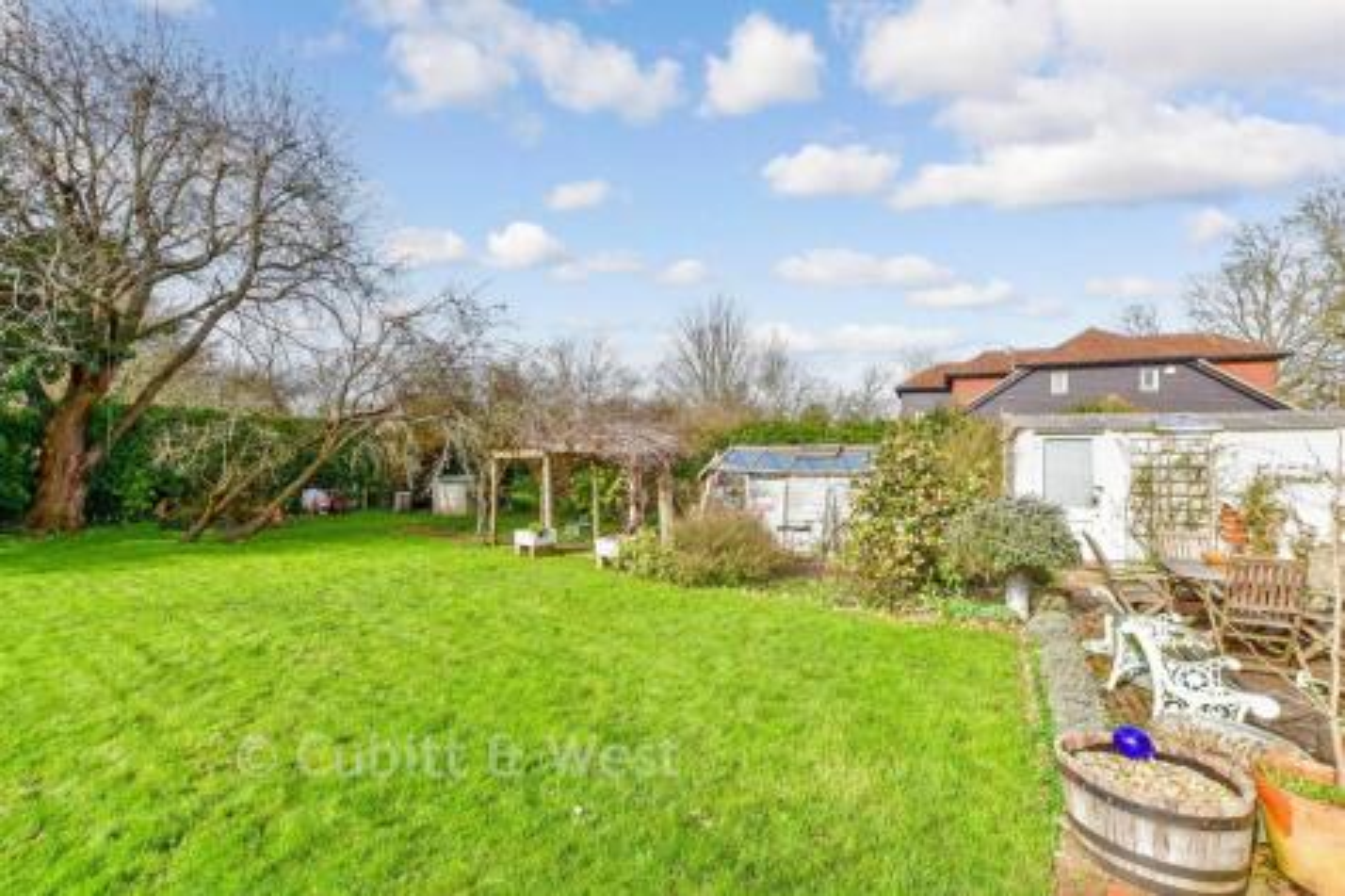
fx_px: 560
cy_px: 448
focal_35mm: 15
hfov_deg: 100.4
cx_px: 672
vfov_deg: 77.3
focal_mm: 10
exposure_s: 1/320
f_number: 8
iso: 400
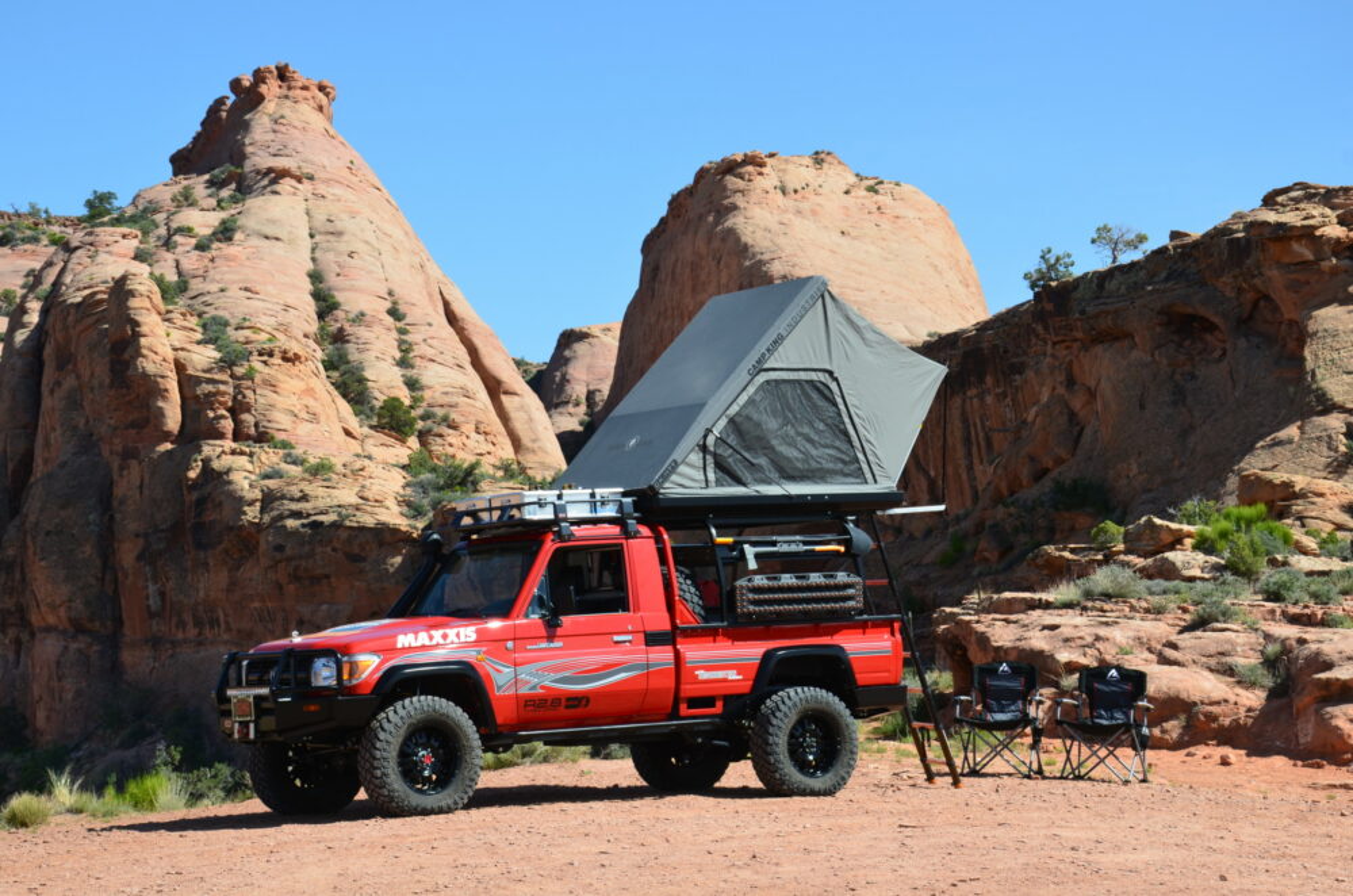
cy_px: 448
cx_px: 676
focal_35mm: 78
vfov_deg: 17.4
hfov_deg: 26.0
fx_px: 2925
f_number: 10
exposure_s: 1/250
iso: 200
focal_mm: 52
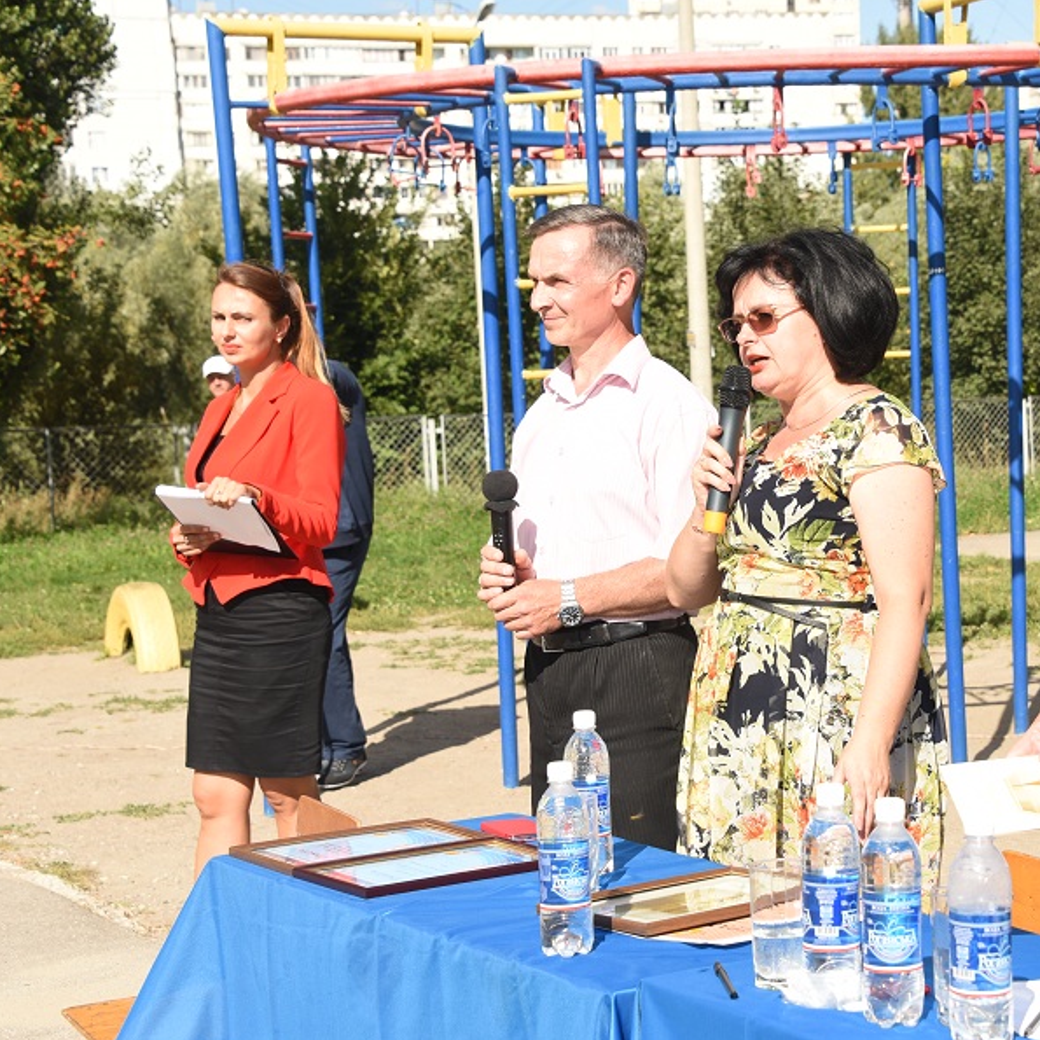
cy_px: 525
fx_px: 2719
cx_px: 777
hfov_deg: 21.5
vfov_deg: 21.7
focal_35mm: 80
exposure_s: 1/400
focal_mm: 62
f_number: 9
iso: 320
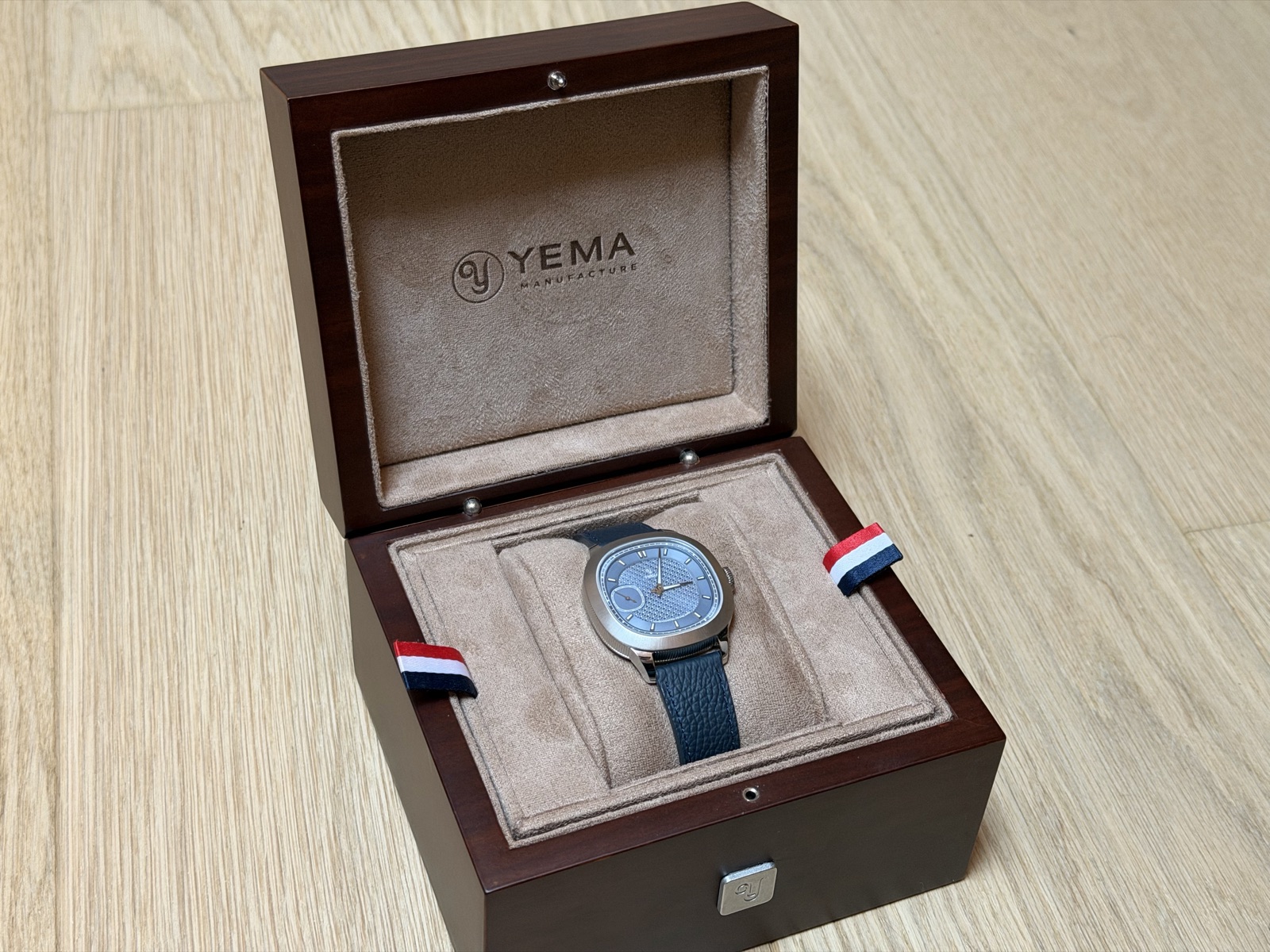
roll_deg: -4.6
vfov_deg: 30.3
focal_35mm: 48
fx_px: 1761
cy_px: 476
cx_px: 635
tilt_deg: -43.3
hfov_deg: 39.7
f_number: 1.78
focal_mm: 6.76
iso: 200
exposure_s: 1/50
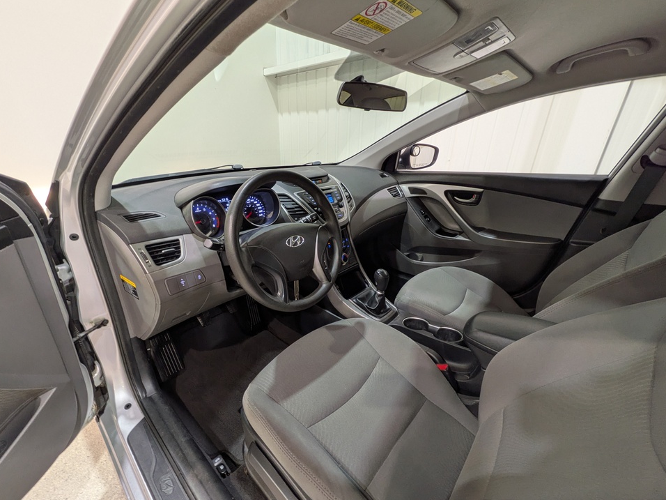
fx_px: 289
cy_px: 266
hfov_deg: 98.1
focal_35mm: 15
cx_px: 313
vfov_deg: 81.6
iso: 64
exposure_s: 1/30
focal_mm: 1.83
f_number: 2.2
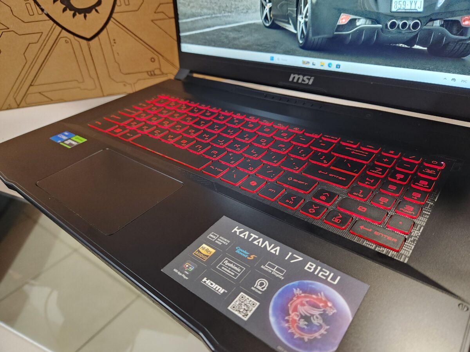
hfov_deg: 73.9
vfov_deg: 58.9
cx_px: 235
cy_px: 176
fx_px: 312
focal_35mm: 23
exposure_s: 1/50
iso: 800
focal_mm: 5.4
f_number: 1.8
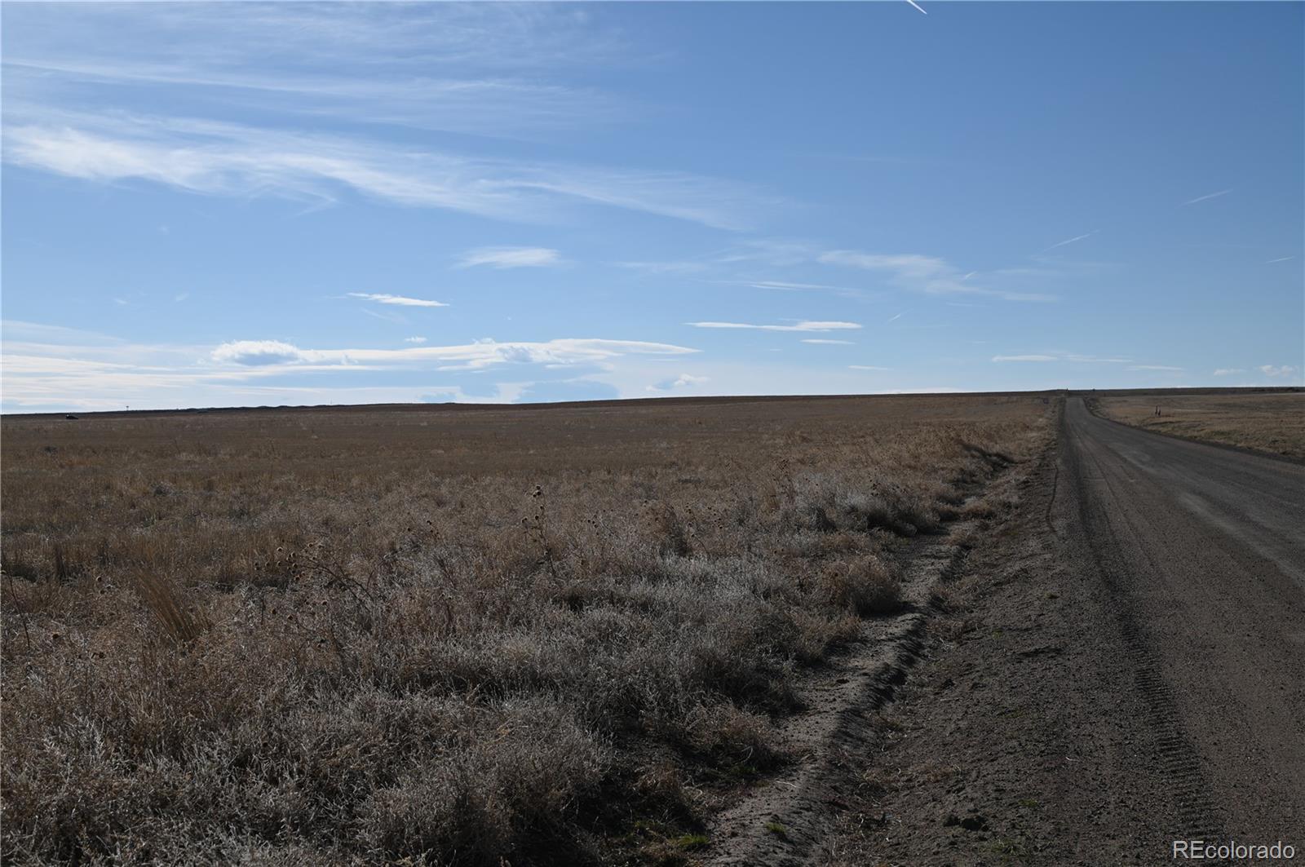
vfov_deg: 24.6
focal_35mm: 55
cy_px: 434
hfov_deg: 36.3
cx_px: 652
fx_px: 1991
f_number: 9
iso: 100
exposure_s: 1/640
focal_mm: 55
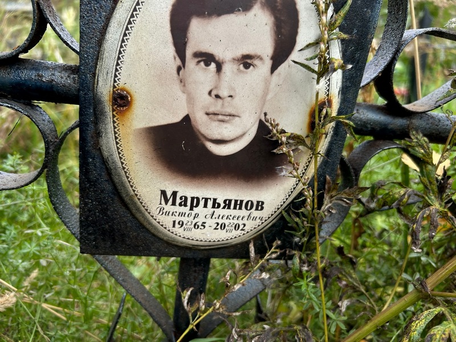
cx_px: 228
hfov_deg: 67.3
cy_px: 171
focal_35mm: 26
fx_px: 343
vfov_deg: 53.1
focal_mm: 5.7
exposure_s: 1/217
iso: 40
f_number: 1.5
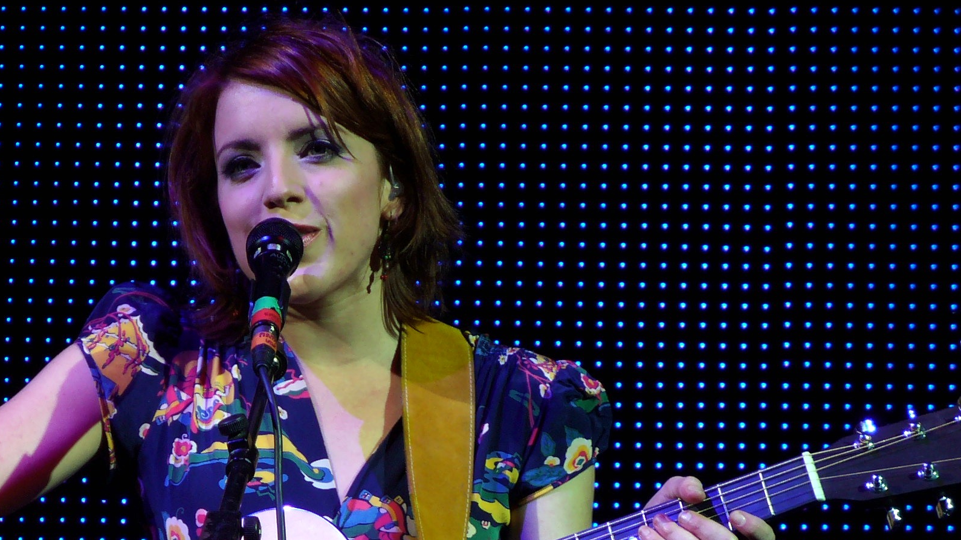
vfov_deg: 3.9
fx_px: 7924
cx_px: 313
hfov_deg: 6.9
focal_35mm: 311
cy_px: 480
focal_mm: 32.5
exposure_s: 1/30
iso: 64
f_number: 4.4
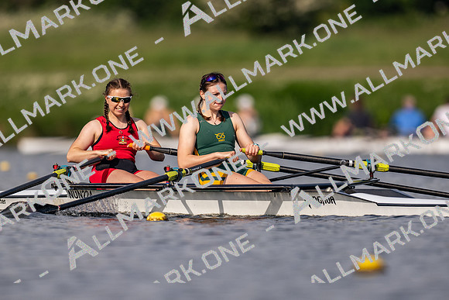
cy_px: 150
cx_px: 224
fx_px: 11233
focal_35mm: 900
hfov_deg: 2.3
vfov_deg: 1.5
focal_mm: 600
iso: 200
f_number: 4
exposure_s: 1/2500
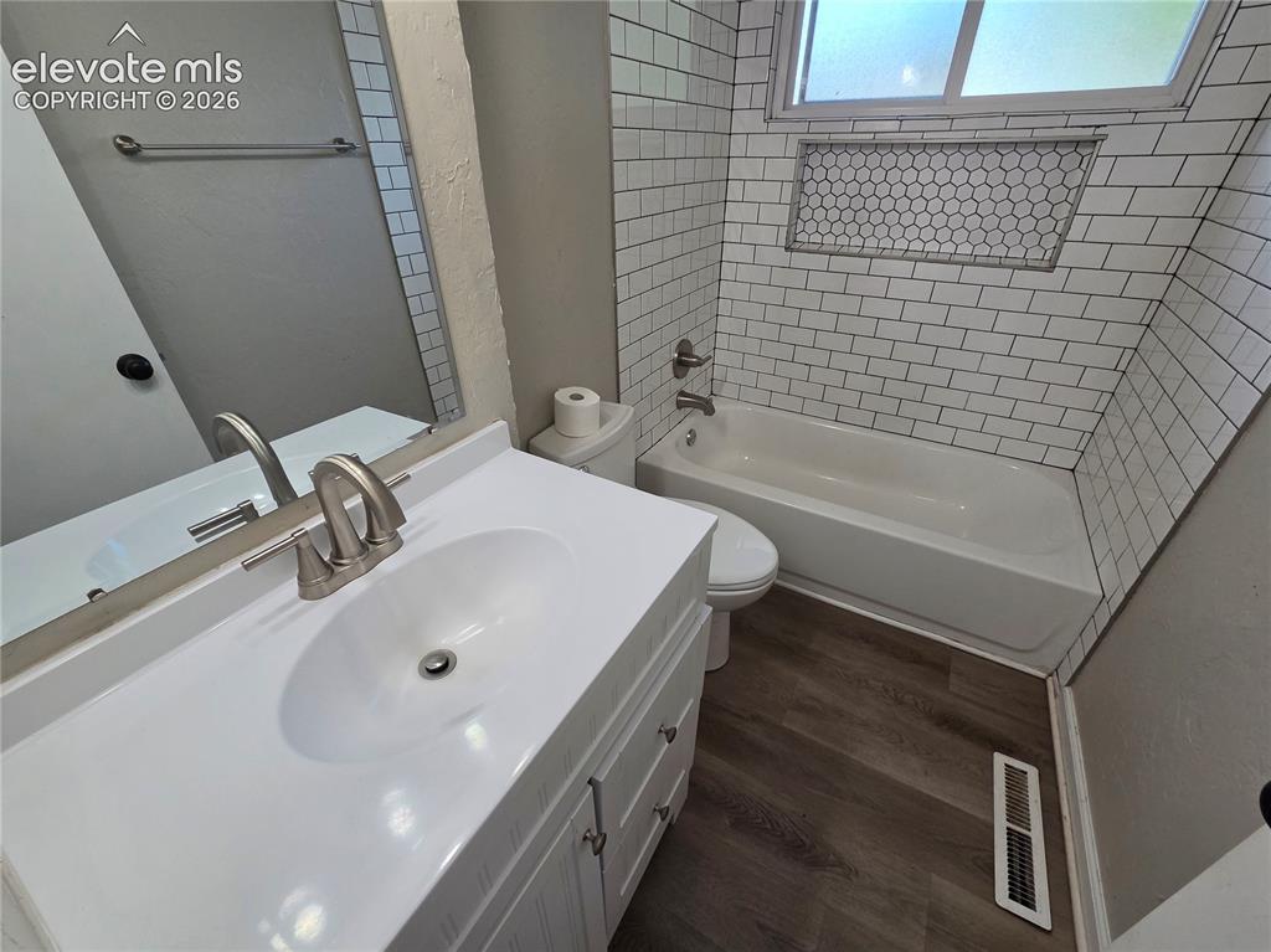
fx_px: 477
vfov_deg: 89.9
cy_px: 476
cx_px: 636
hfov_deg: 106.2
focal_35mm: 13
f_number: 2.2
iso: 160
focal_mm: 2.2
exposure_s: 1/120
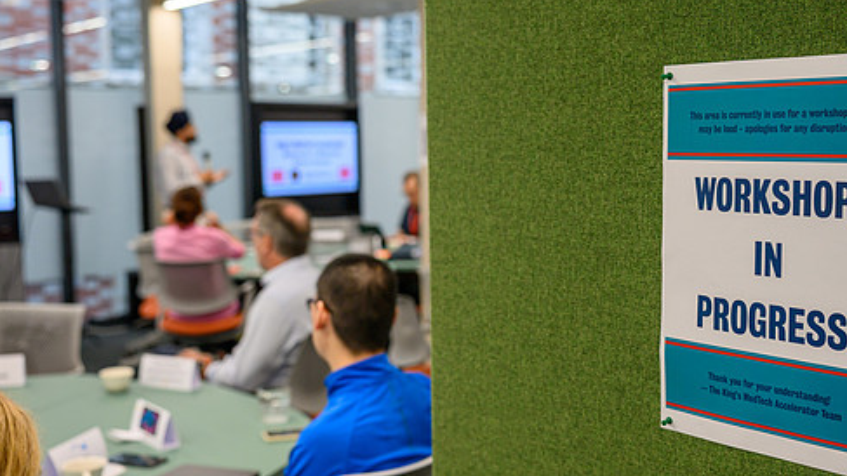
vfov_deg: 26.0
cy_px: 228
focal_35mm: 46
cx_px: 515
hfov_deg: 44.3
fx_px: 1033
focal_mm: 35
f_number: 2.8
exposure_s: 1/200
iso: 560
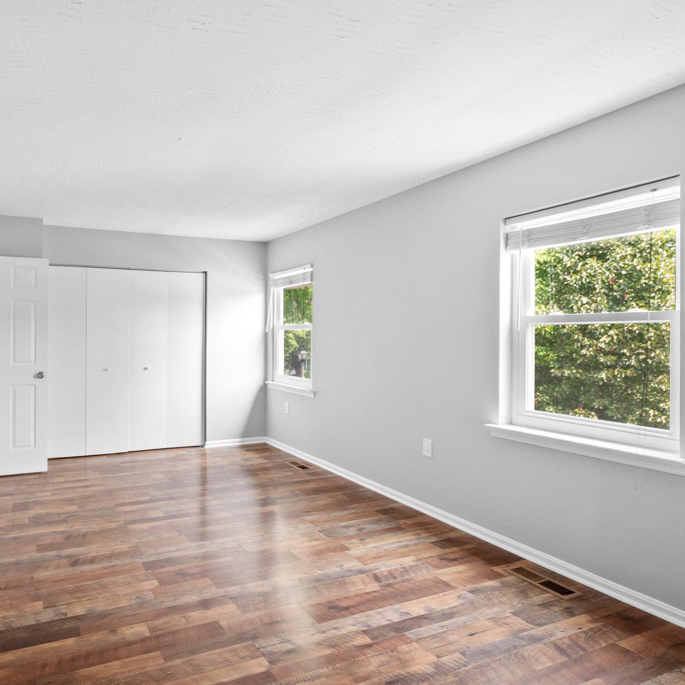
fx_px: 470
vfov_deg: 72.1
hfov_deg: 69.5
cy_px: 333
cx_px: 214
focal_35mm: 21
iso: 800
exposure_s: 1/15
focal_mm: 16
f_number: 8
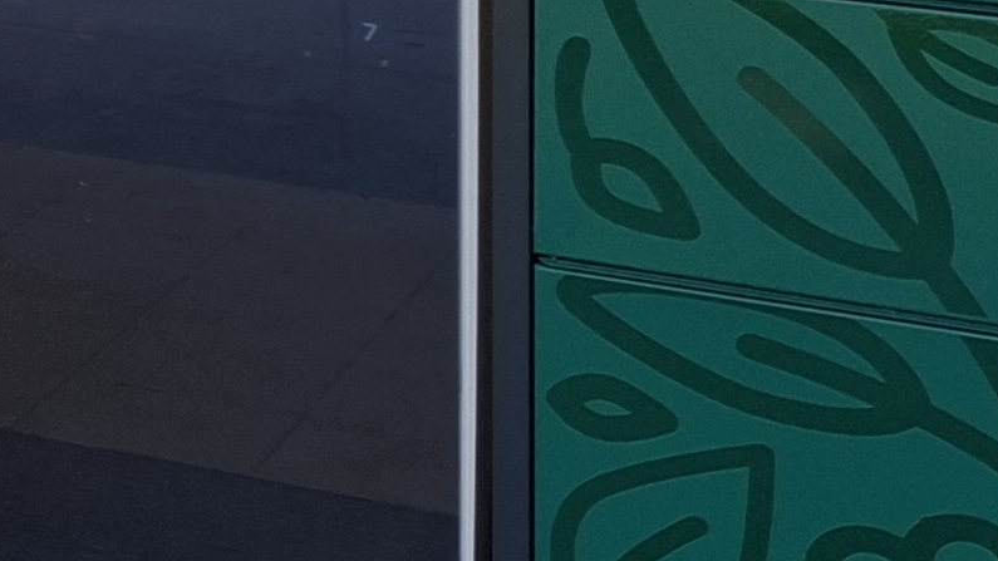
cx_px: -1273
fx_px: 3334
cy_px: -789
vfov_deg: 8.7
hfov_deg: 13.4
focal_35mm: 126
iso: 50
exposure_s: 1/128
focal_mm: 5.54
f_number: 1.8
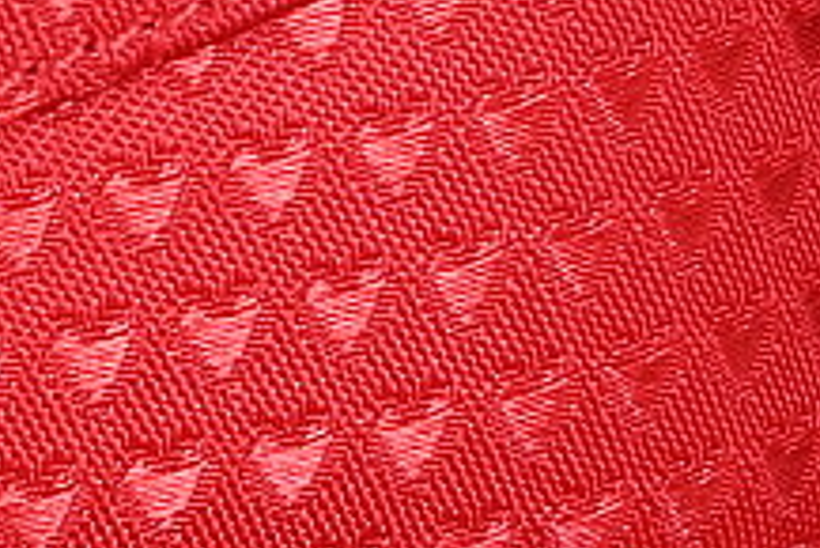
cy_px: 219
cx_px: -1126
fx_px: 8501
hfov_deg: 5.3
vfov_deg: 3.7
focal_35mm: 373
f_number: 7.1
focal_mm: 50
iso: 160
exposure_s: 1/80
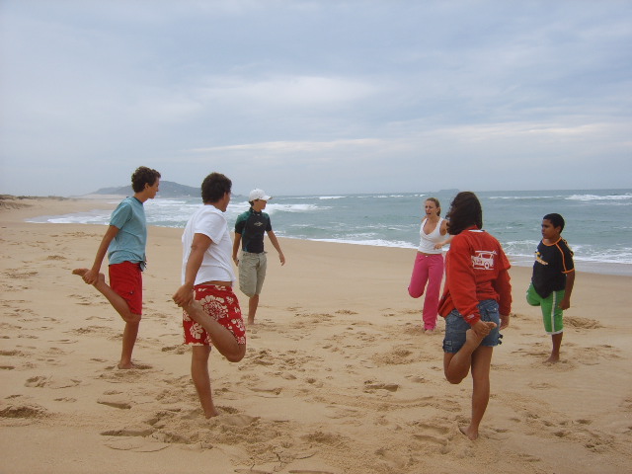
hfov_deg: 52.6
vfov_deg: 40.7
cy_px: 237
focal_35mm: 35
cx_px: 316
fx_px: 639
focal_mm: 5.8
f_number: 5.8
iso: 50
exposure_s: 1/250
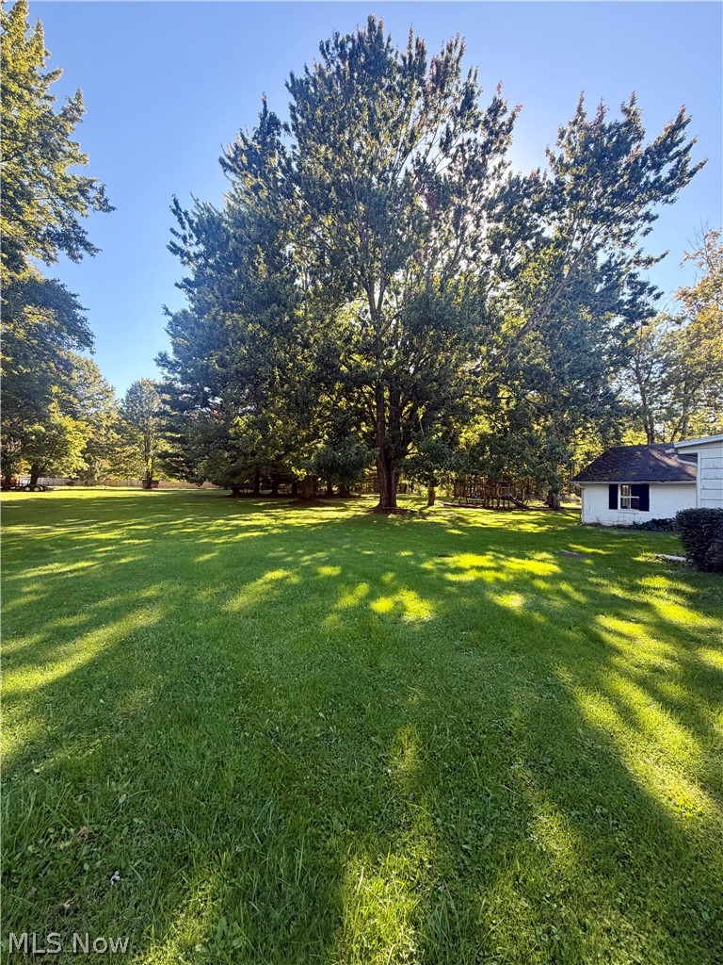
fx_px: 390
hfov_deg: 85.7
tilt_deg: +1.4
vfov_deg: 102.1
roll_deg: -1.0
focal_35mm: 14
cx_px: 362
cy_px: 482
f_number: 2.2
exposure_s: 1/223
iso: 50
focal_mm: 2.22
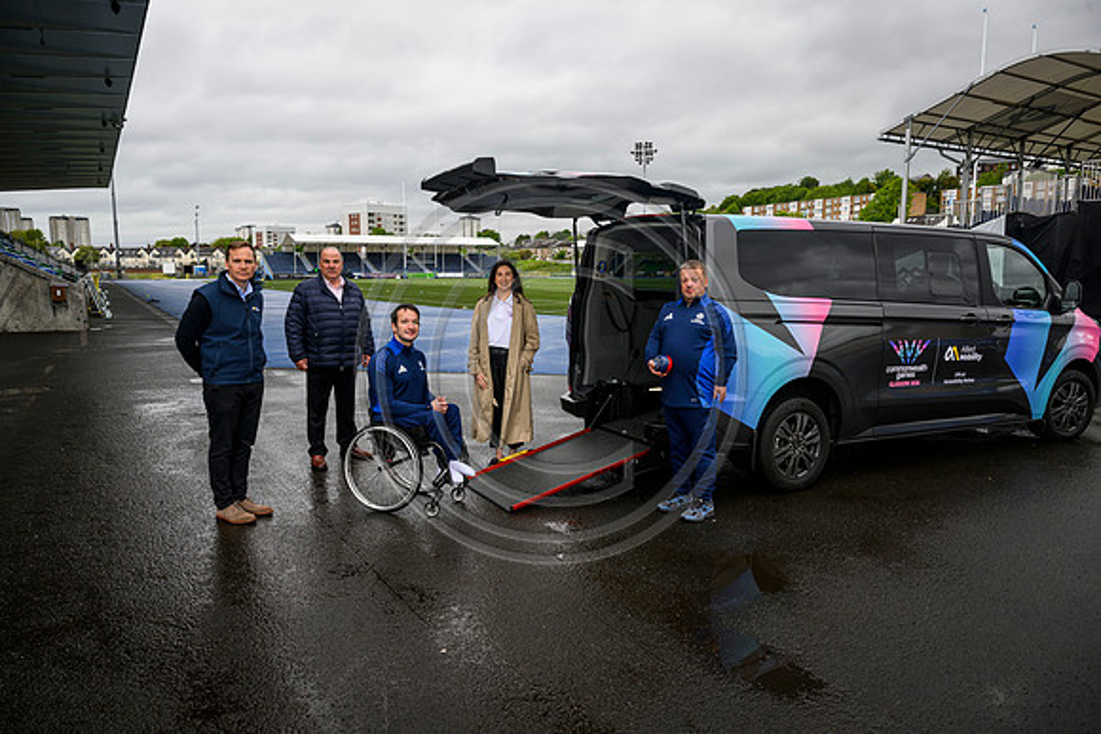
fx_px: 734
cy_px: 367
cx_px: 550
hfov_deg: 73.7
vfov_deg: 53.2
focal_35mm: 24
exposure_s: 1/160
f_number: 7.1
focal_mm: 24
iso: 250
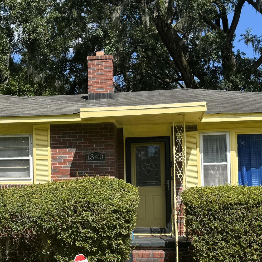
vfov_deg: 26.6
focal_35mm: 64
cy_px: 186
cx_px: 85
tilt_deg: +0.3
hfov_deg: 26.7
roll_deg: +1.4
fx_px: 548
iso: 80
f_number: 1.78
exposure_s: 1/2959
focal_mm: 6.76
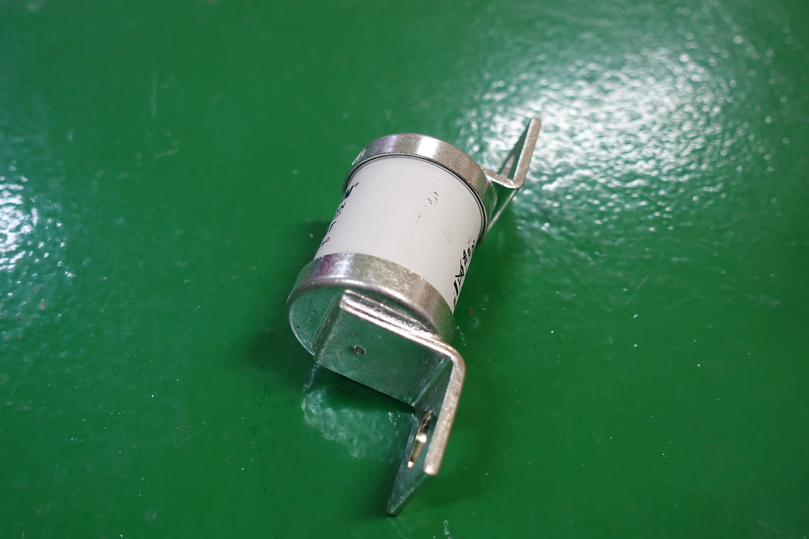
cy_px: 270
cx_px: 404
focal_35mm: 38
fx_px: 854
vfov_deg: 35.1
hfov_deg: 50.7
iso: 800
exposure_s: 1/25
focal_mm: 13.92
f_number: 2.8
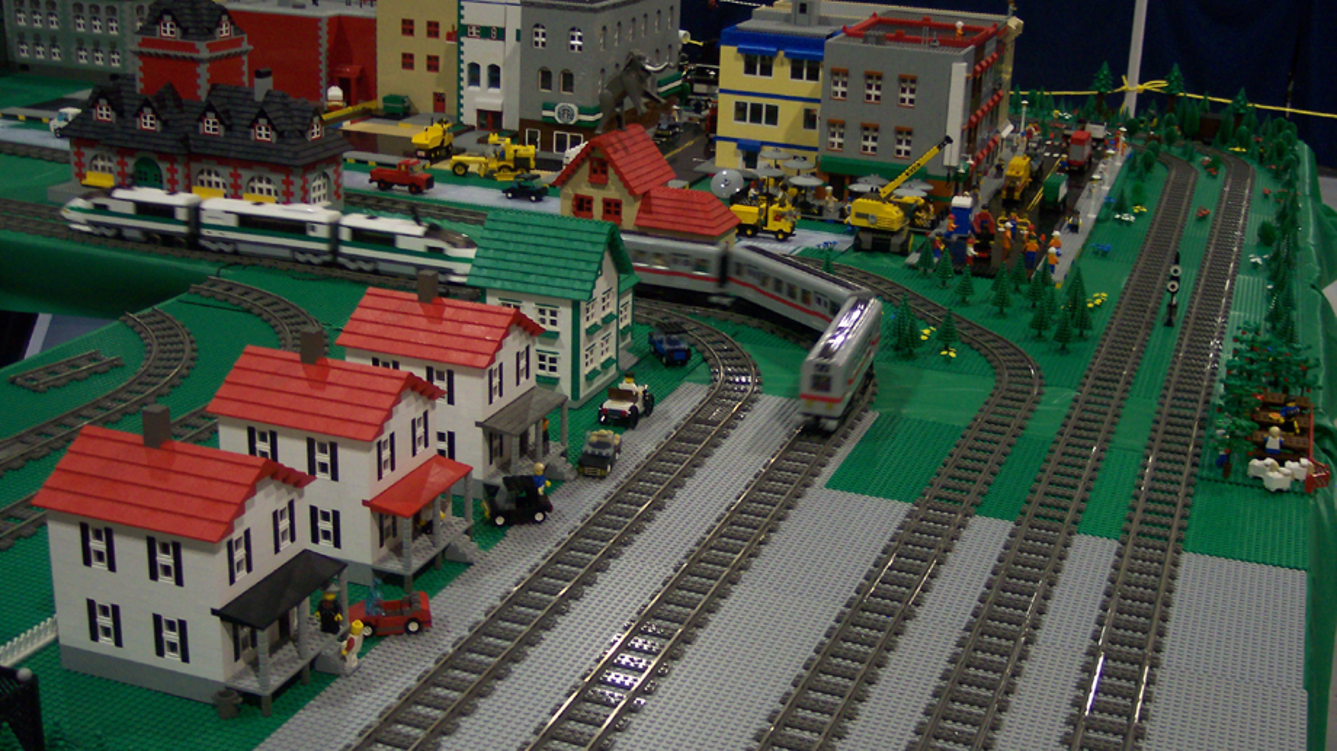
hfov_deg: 45.5
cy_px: 367
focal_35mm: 45
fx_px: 1595
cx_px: 711
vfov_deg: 26.5
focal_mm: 8
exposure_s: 1/30
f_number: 2.8
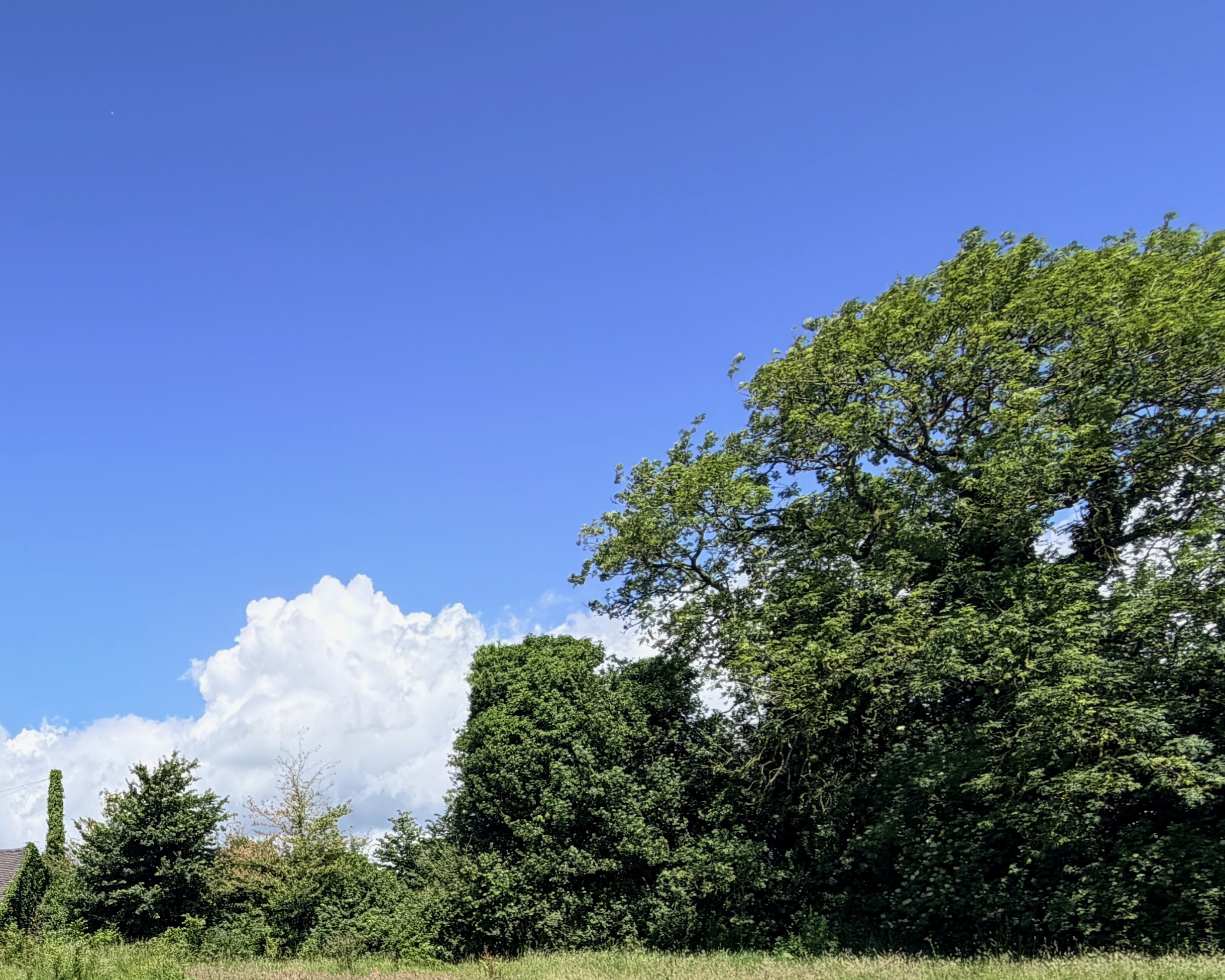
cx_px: 73
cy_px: 936
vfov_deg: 41.1
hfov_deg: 48.4
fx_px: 1160
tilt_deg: +3.9
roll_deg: -0.7
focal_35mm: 32
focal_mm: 2.22
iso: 32
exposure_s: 1/770
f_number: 2.2
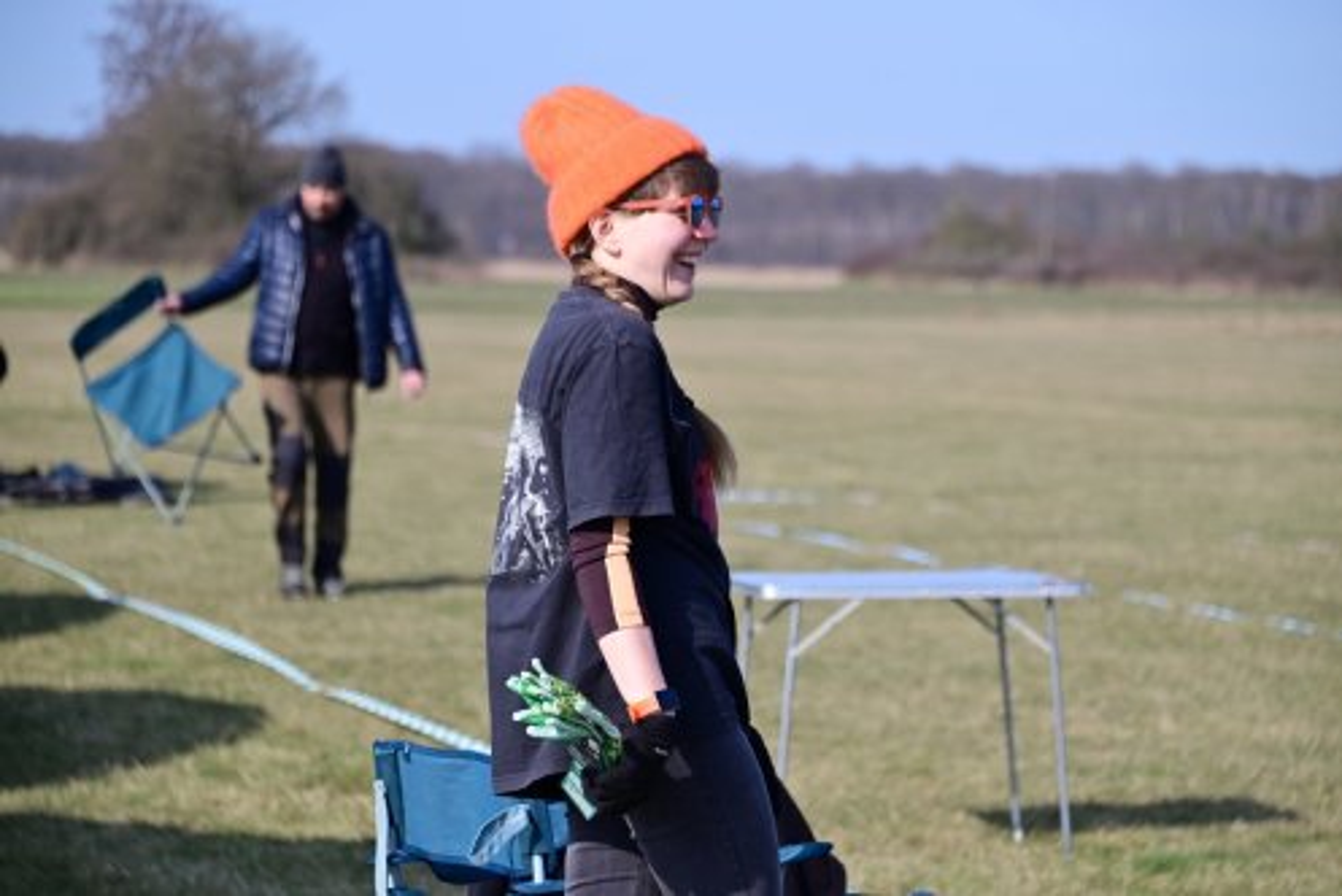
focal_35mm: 150
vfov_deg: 9.2
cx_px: 671
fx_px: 5595
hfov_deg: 13.7
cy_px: 448
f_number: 5.6
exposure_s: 1/2000
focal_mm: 150
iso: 500
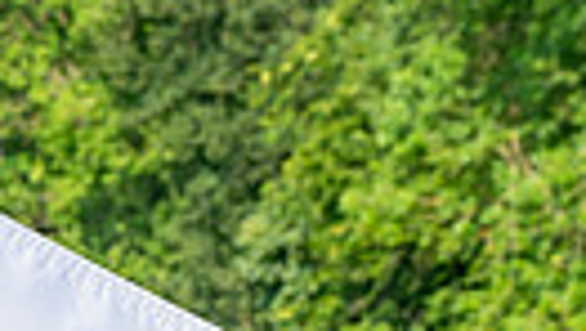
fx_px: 4760
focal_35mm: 306
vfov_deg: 3.9
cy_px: 760
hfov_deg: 6.8
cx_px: -671
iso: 100
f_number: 8
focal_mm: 44
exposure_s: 1/200
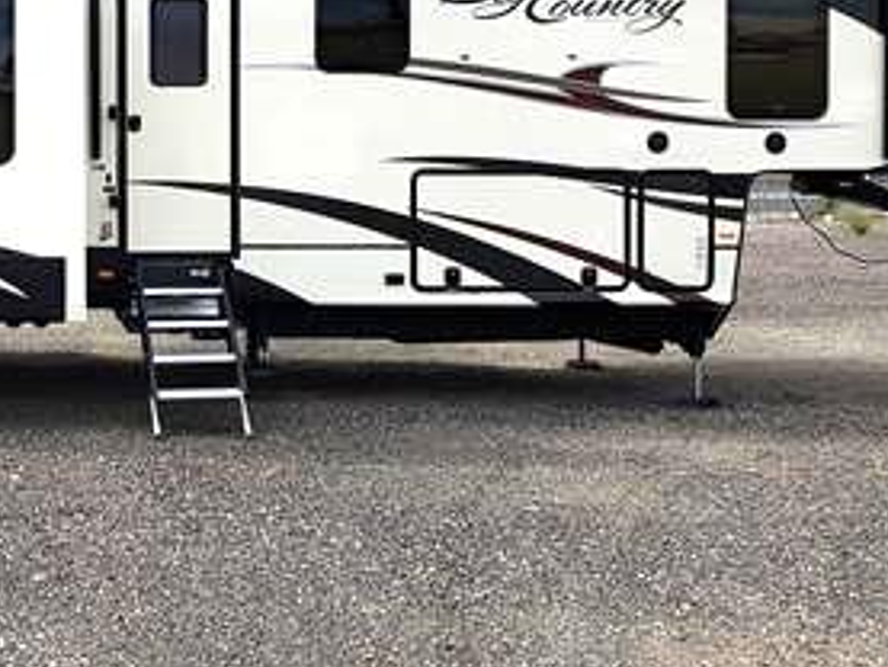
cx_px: 45
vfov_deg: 24.2
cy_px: 173
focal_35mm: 60
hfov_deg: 30.4
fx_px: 1540
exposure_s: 1/1759
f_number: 2.4
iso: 50
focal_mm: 4.3
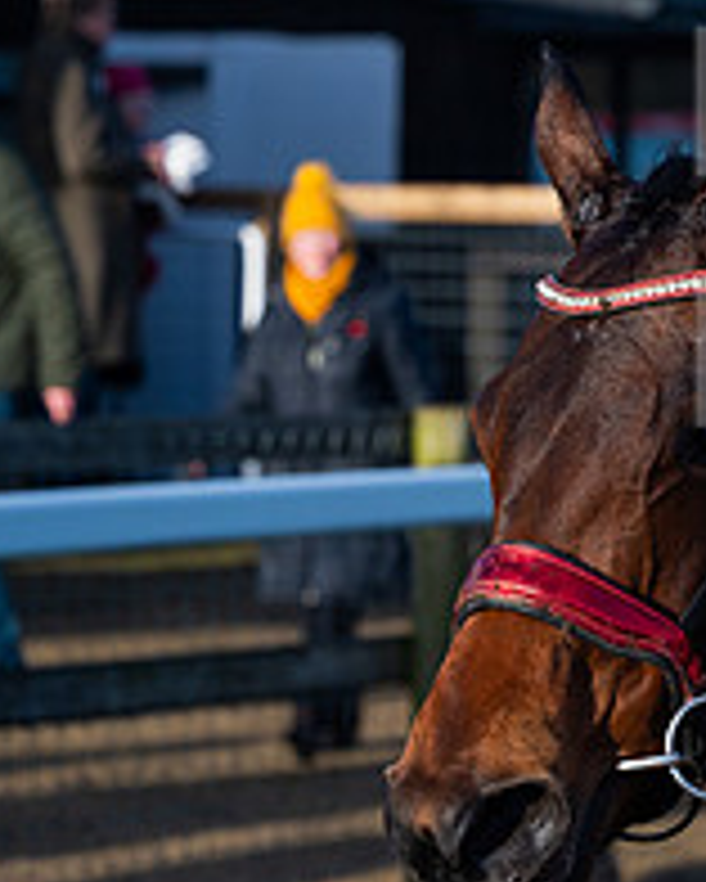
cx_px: 1341
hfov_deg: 7.2
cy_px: 101
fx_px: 5402
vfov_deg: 9.3
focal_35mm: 207
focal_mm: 71
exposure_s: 1/5000
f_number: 3.5
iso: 320
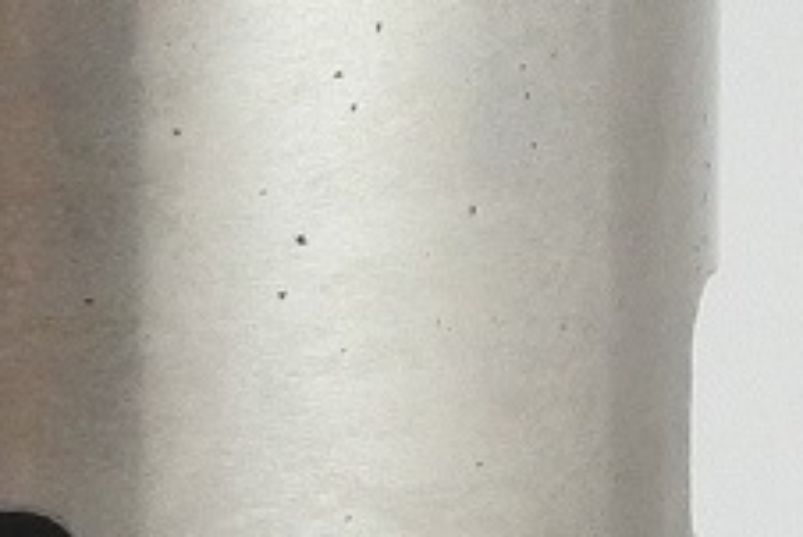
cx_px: -600
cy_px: 592
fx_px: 9106
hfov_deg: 5.0
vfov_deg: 3.4
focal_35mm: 408
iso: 560
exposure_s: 1/125
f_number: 4.8
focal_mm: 20.6
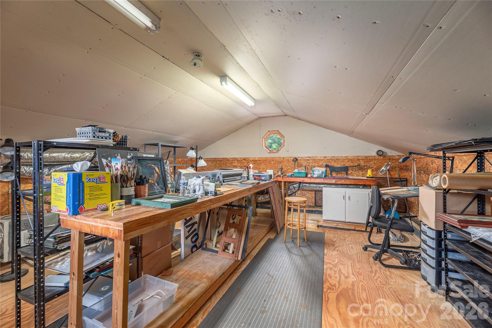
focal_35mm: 14
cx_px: 246
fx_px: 191
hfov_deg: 104.2
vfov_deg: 81.3
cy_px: 164
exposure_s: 1/100
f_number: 8
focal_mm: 14
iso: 320
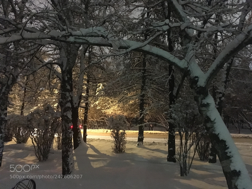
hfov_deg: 61.7
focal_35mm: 29
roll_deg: -2.8
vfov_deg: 48.2
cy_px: 94
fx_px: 211
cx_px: 126
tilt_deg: +4.8
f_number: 2.2
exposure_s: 1/17
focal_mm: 4.15
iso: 1600
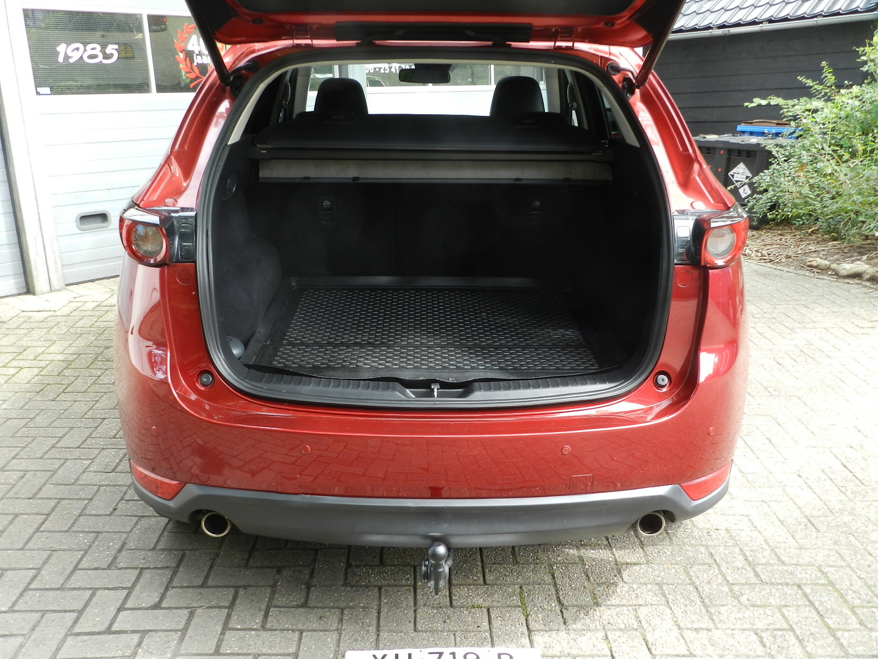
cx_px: 439
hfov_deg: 56.8
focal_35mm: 32
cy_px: 330
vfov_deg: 44.2
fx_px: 812
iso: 160
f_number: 3.7
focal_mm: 5.6
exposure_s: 1/60
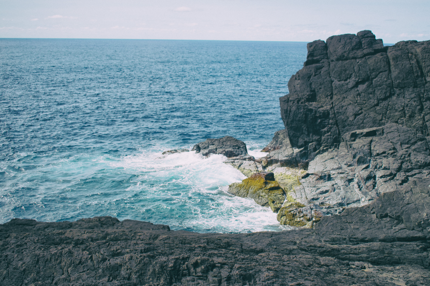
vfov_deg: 29.5
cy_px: 133
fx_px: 545
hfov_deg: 43.0
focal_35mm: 46
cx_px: 244
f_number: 4
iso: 100
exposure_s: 1/1000
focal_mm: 25
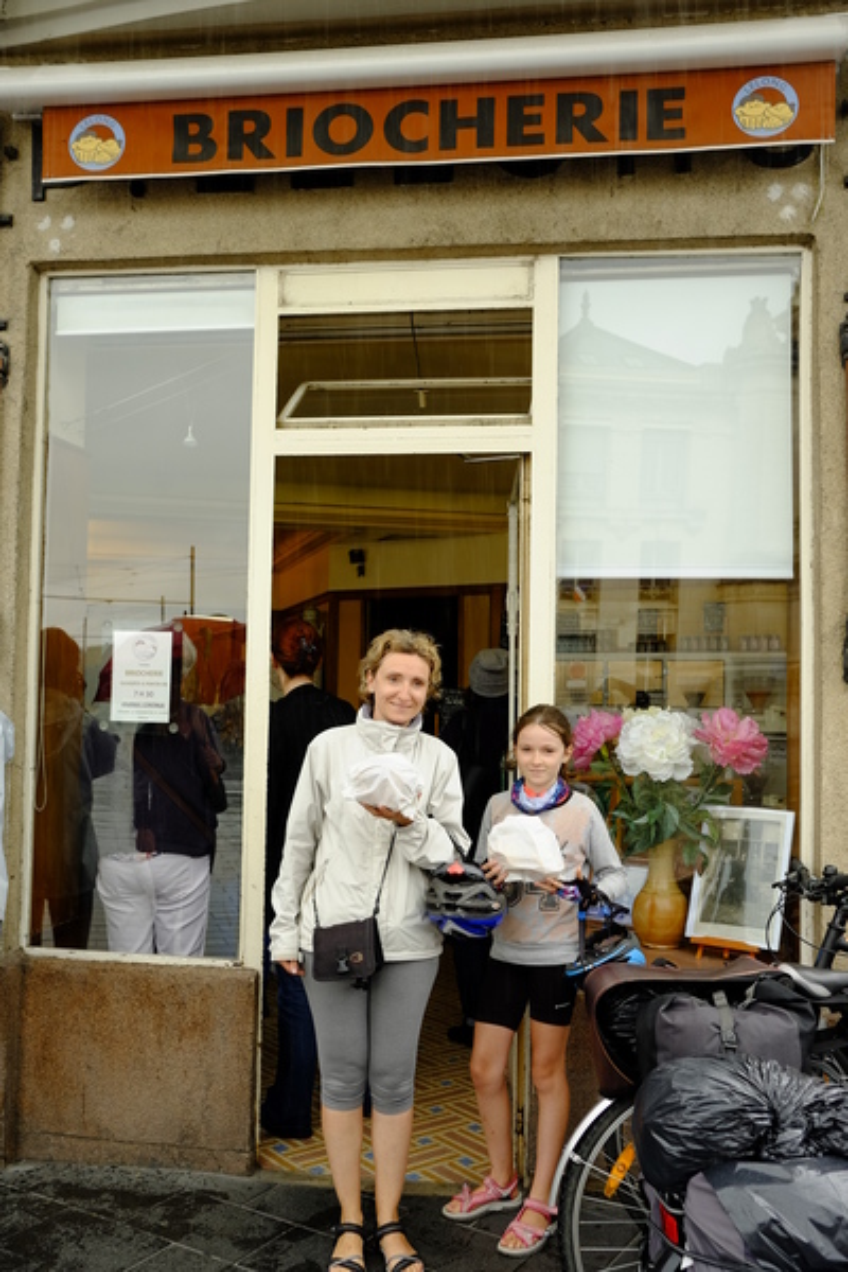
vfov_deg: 54.4
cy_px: 636
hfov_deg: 37.9
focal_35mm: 35
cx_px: 424
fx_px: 1237
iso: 400
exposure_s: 1/120
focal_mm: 23
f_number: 4
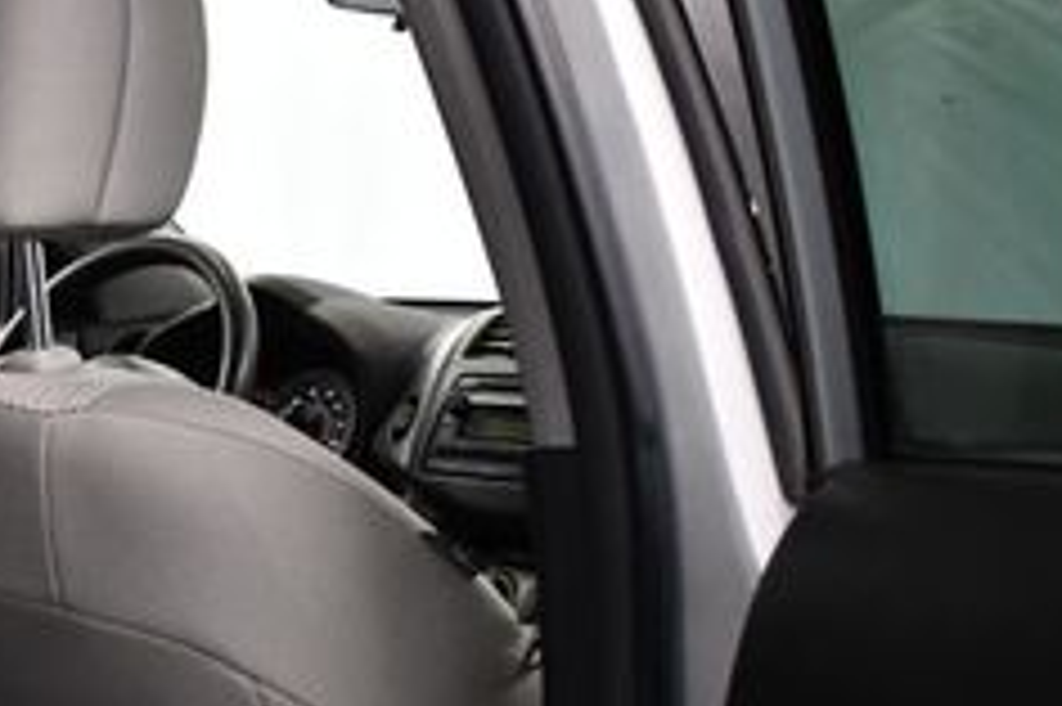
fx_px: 2476
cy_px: 517
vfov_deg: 16.2
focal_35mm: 84
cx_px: -248
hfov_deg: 22.2
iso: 2000
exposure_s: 1/125
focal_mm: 21
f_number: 3.8
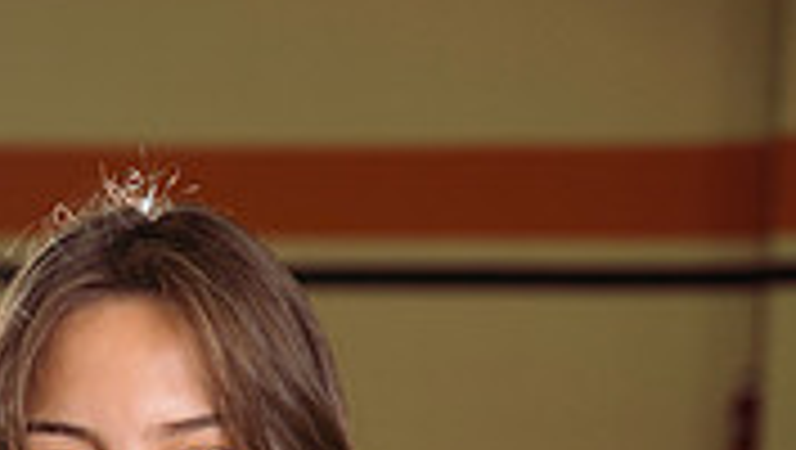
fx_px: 3930
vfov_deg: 6.3
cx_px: 130
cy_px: 986
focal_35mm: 186
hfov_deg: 11.5
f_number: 4.5
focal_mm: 70
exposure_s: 1/320
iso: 160
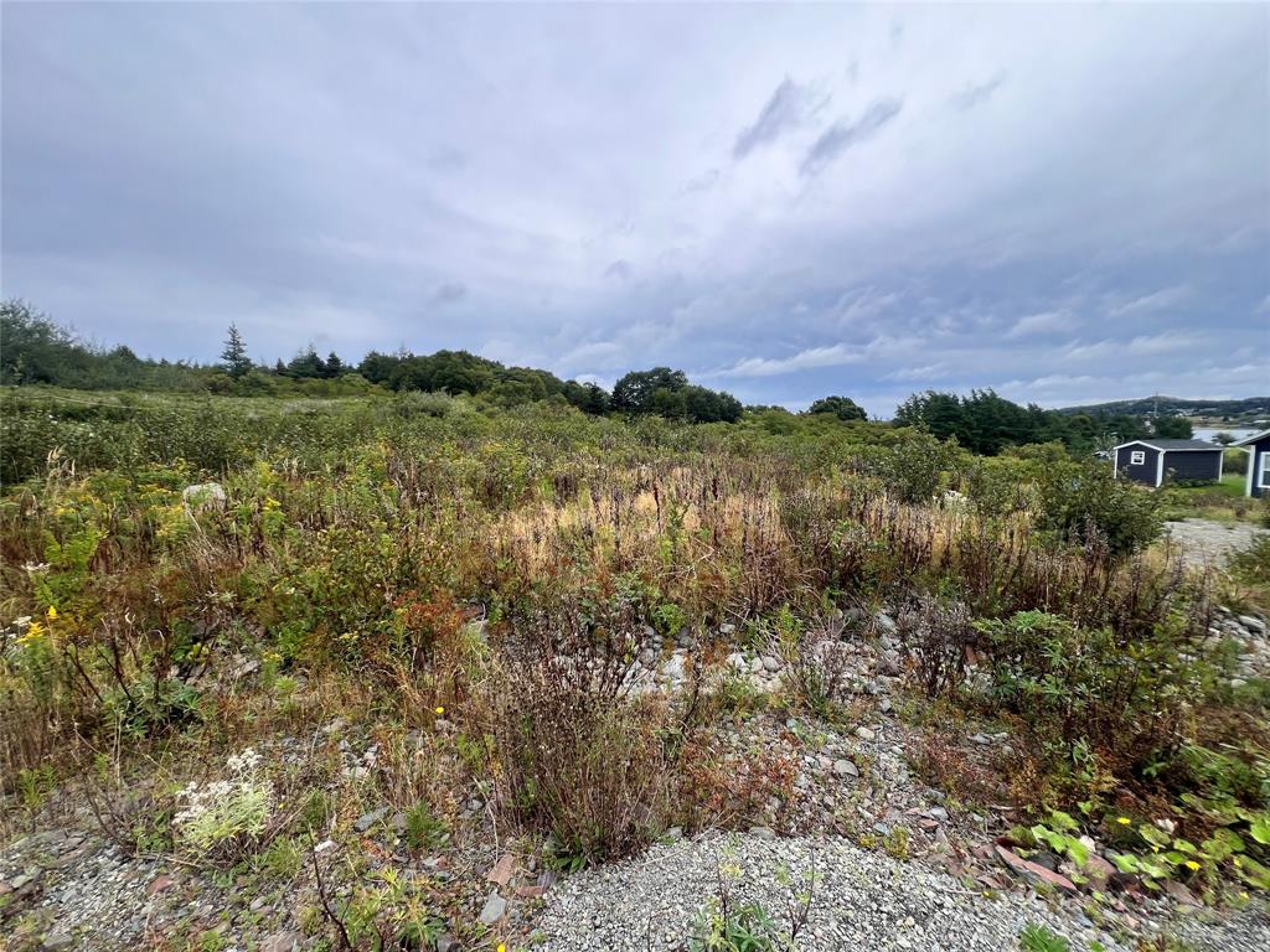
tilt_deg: -4.4
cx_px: 635
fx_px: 477
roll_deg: +1.0
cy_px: 476
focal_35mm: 13
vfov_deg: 89.9
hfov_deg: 106.2
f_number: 1.8
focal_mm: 1.57
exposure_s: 1/943
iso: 32
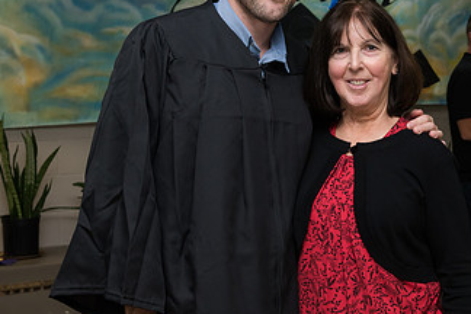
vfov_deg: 15.9
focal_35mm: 86
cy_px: 136
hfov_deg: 23.6
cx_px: 305
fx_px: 1125
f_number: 7.1
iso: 1600
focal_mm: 48
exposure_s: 1/160
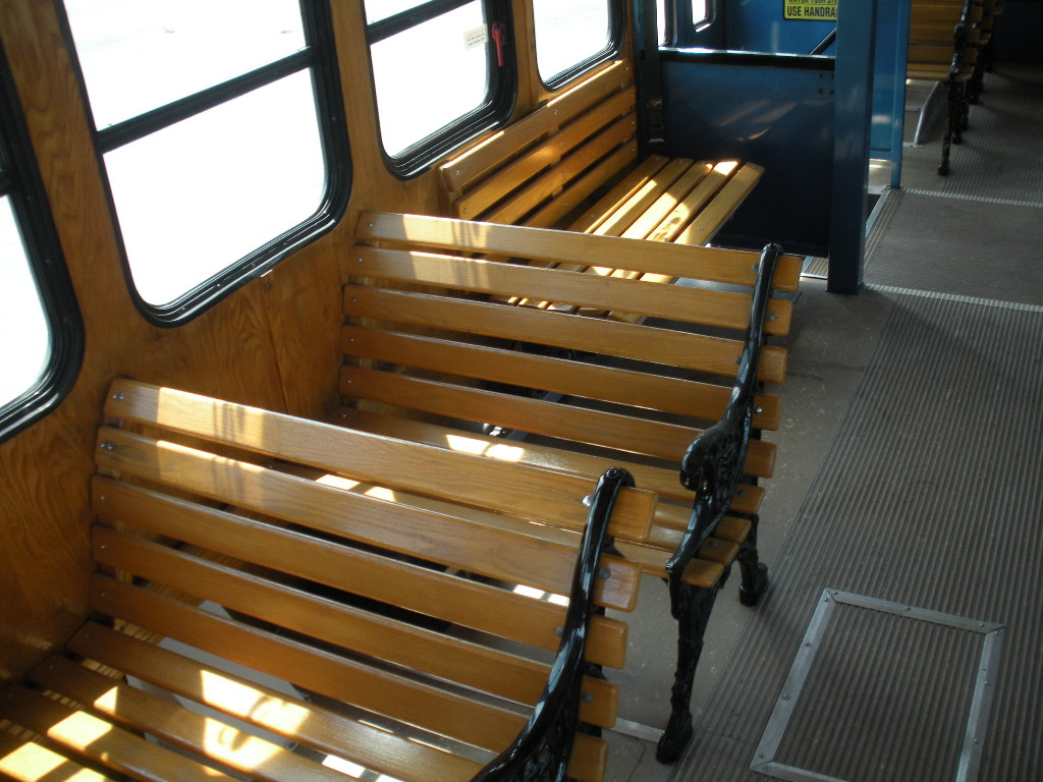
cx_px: 522
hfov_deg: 52.6
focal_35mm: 35
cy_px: 391
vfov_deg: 40.7
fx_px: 1055
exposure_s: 1/48
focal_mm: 6.3
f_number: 3.5
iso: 114
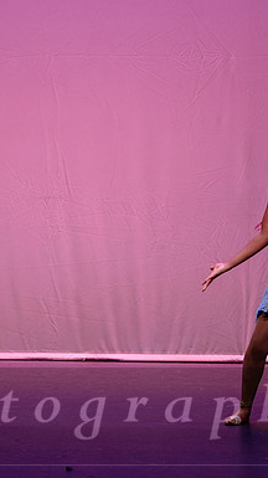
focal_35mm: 310
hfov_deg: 3.9
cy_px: 276
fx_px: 3924
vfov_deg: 7.0
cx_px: 79
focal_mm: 170
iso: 1250
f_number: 2.8
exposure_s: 1/500
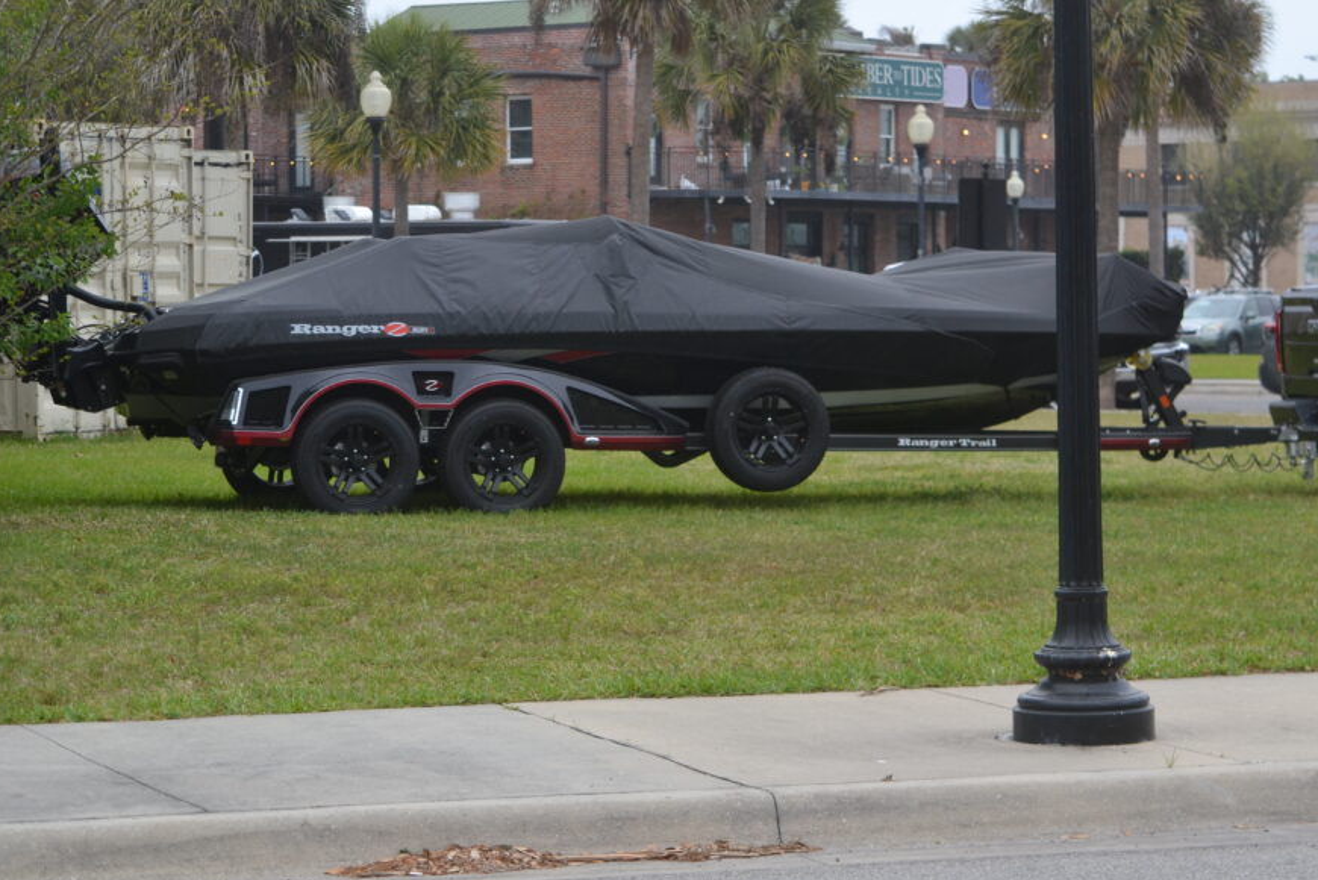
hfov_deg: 17.1
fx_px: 4395
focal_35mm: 120
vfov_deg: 11.4
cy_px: 384
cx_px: 714
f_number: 5.6
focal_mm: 68
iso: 200
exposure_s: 1/125
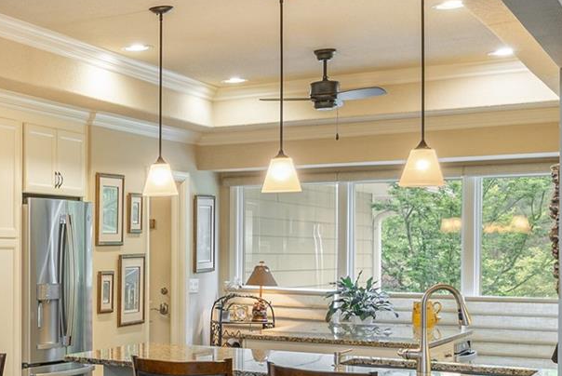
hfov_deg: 25.1
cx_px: -261
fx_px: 980
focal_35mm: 63
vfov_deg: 21.5
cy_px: 301
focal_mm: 18.5
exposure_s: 1/10
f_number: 7.1
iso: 320
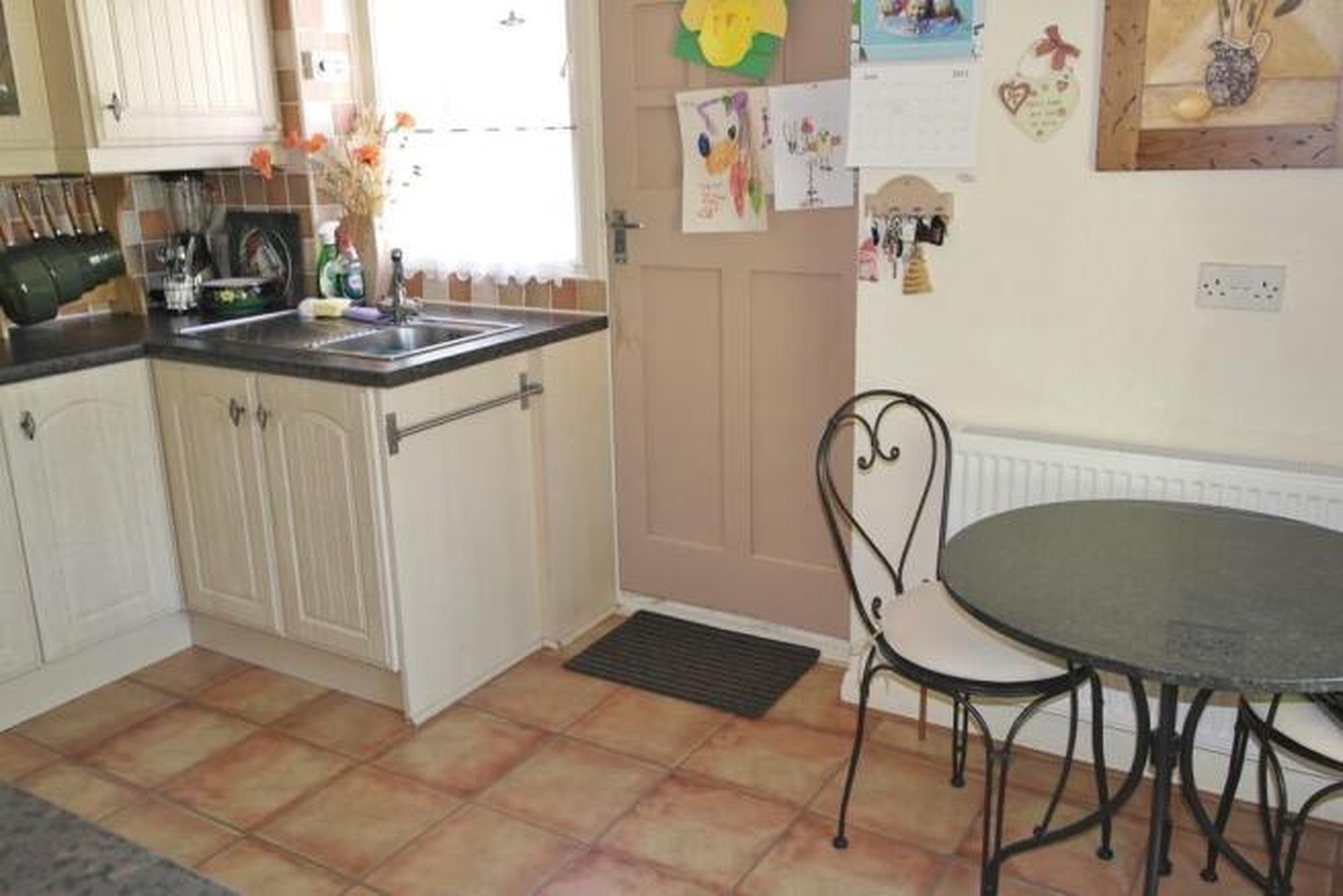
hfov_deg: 61.9
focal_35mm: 30
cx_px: 672
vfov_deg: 43.6
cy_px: 448
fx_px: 1119
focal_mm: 20
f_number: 3.5
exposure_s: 1/50
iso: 400
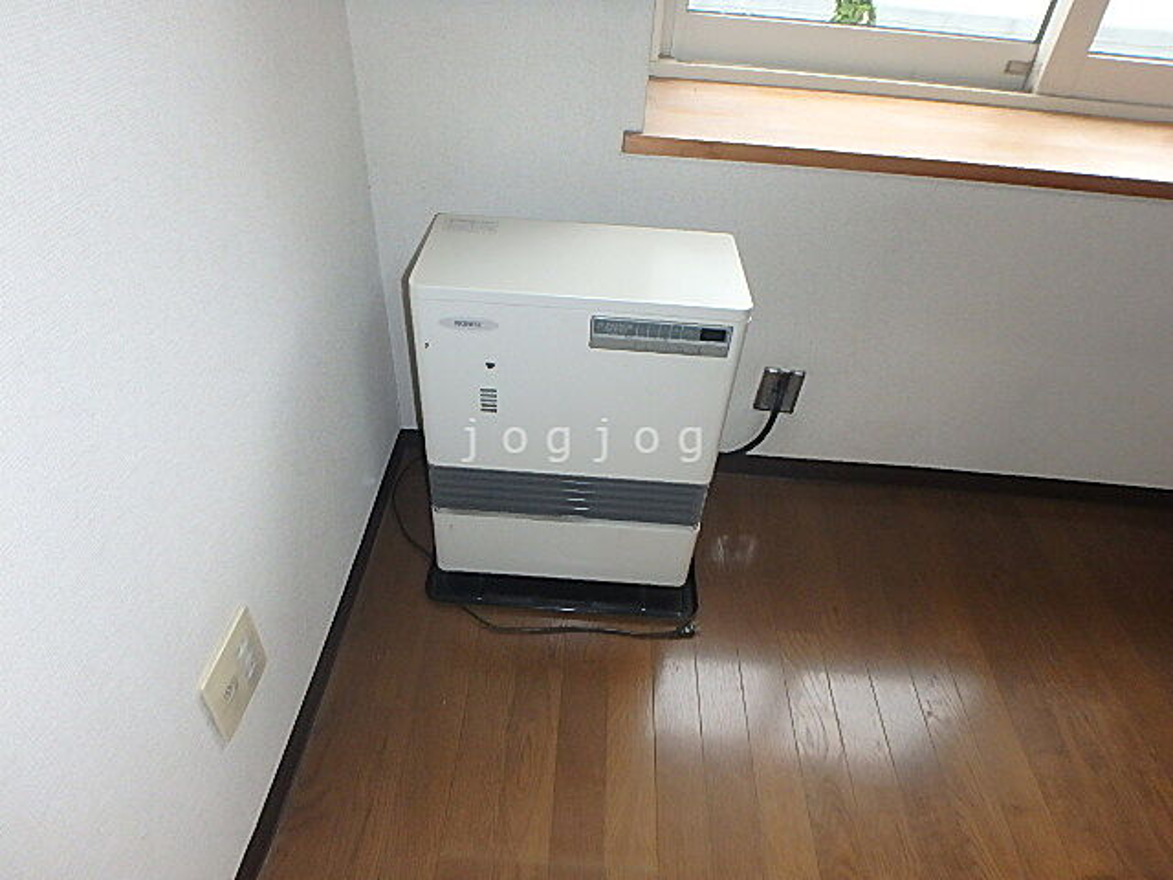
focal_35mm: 21
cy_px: 440
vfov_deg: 63.4
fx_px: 712
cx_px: 586
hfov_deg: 79.0
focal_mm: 3.7
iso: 400
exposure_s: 1/30
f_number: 3.5
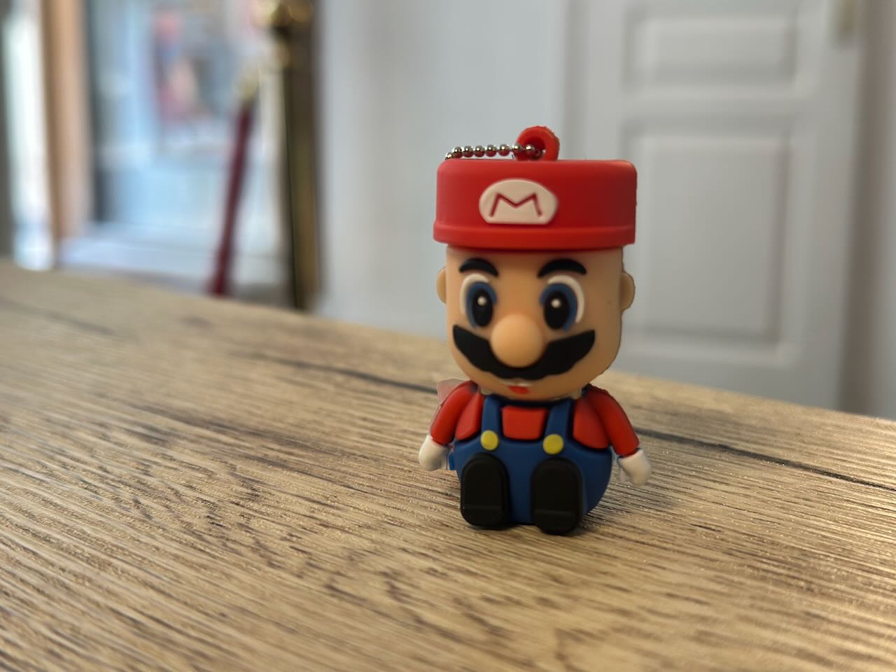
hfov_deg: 39.7
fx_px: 1242
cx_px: 448
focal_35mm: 48
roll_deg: -0.1
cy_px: 336
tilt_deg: -11.0
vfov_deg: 30.3
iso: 160
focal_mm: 6.86
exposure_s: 1/100
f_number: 1.78
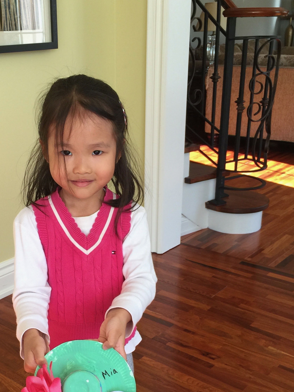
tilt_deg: -22.2
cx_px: 95
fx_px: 532
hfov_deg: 30.6
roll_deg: +1.5
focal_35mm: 47
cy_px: 263
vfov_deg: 39.9
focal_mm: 4.15
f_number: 2.2
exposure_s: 1/30
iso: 32
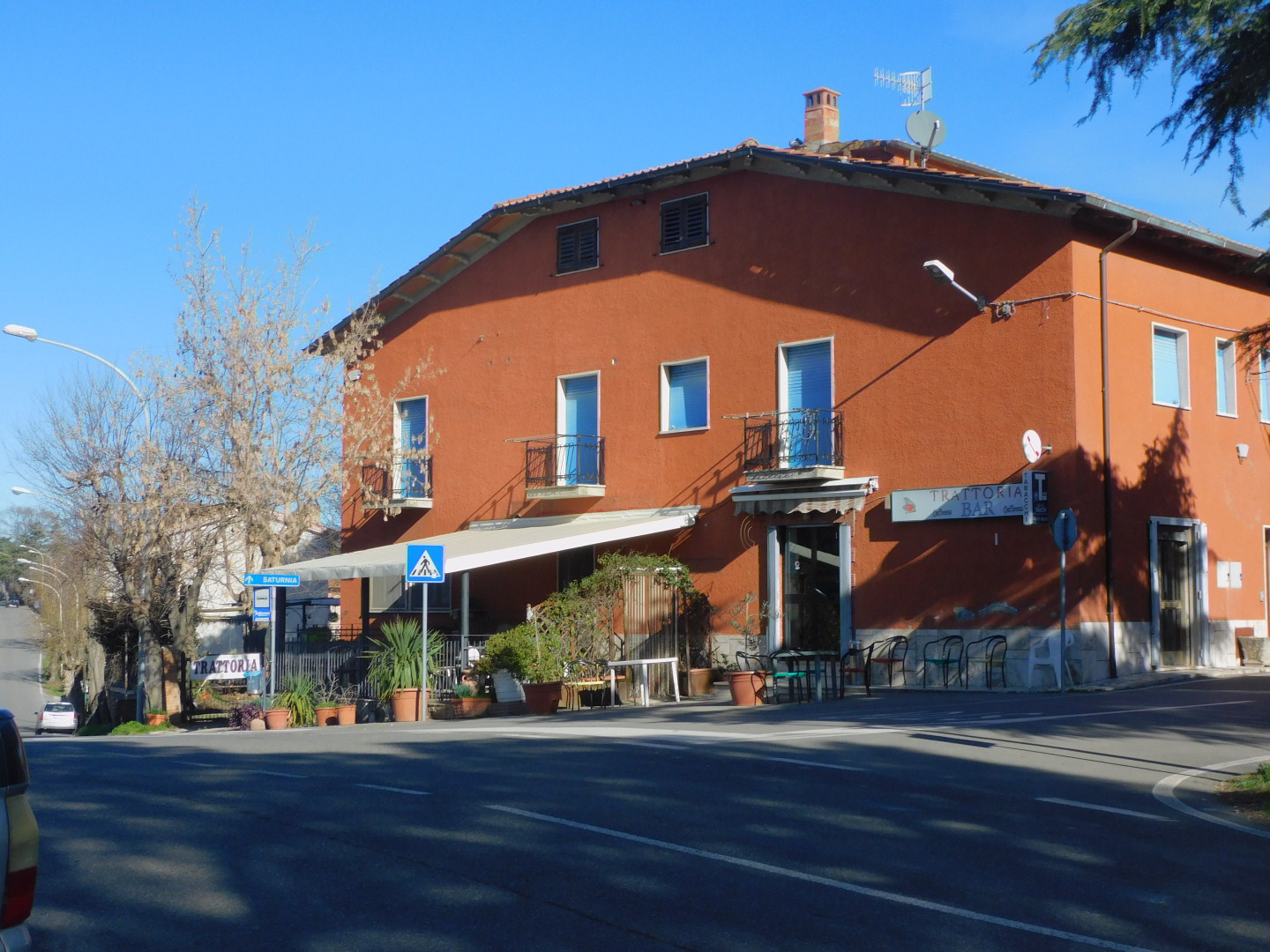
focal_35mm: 50
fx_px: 1834
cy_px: 476
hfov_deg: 38.2
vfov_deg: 29.1
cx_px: 635
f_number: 4
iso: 125
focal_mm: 9
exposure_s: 1/1000
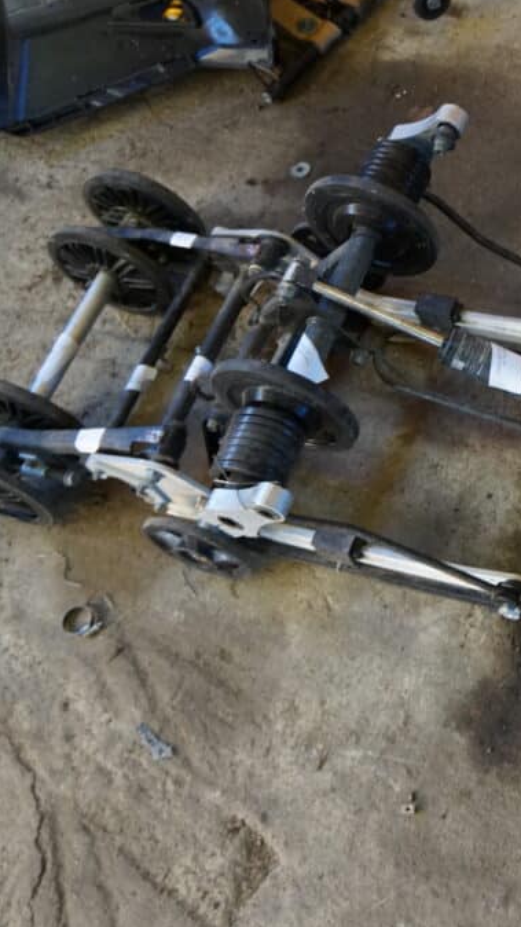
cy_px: 466
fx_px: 1056
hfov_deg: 24.5
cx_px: 657
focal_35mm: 43
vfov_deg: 47.4
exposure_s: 1/60
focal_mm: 18
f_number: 4
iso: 800
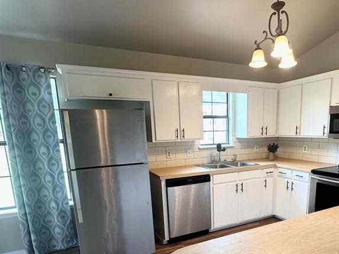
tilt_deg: -11.7
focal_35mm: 25
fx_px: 245
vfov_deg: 53.3
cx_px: 208
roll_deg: +1.2
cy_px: 179
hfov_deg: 68.5
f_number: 2.2
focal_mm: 2.22
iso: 250
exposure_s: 1/120
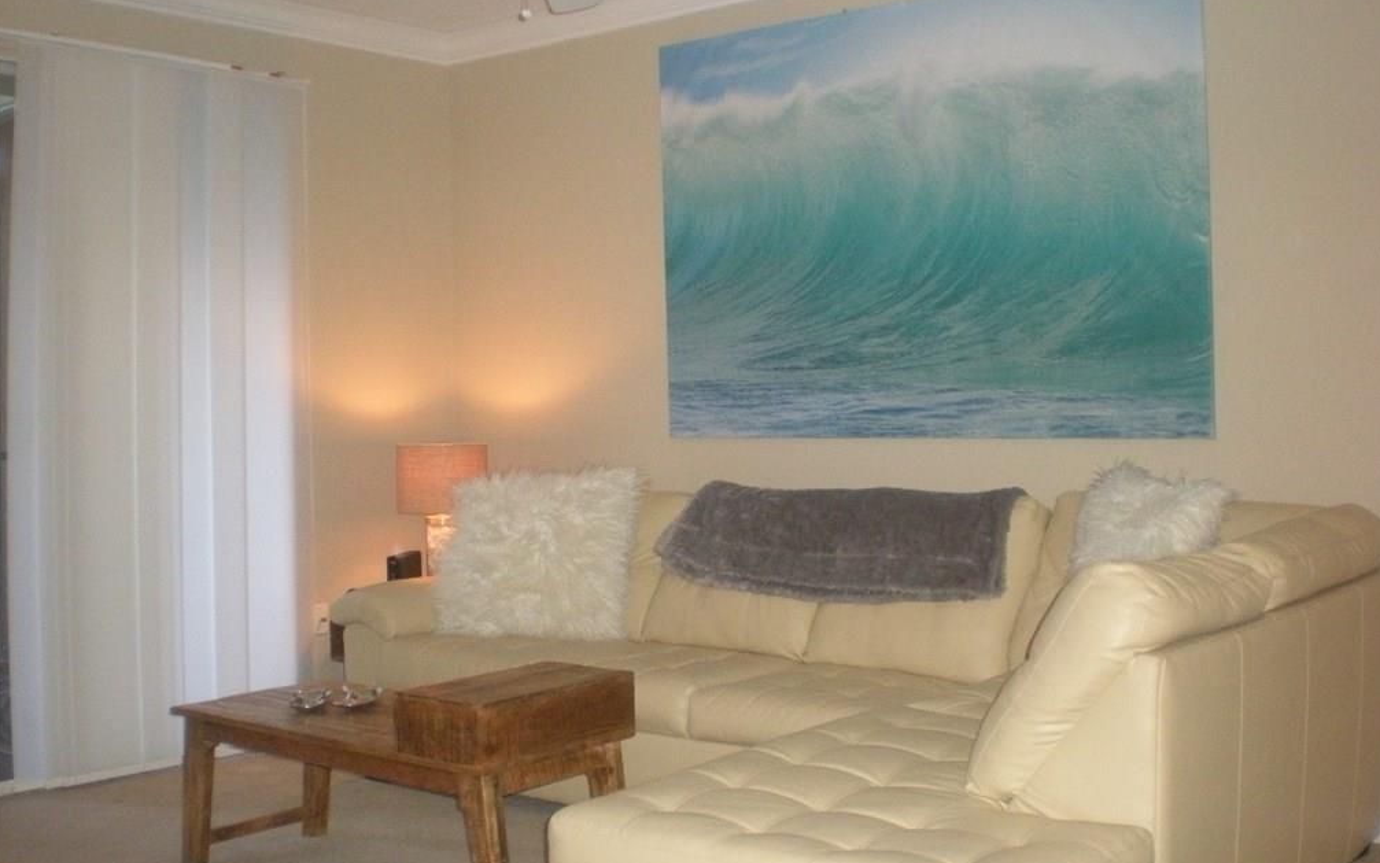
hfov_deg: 48.2
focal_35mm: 41
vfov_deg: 31.3
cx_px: 694
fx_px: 1542
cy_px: 412
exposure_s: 1/60
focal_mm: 6.3
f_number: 3.1
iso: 494
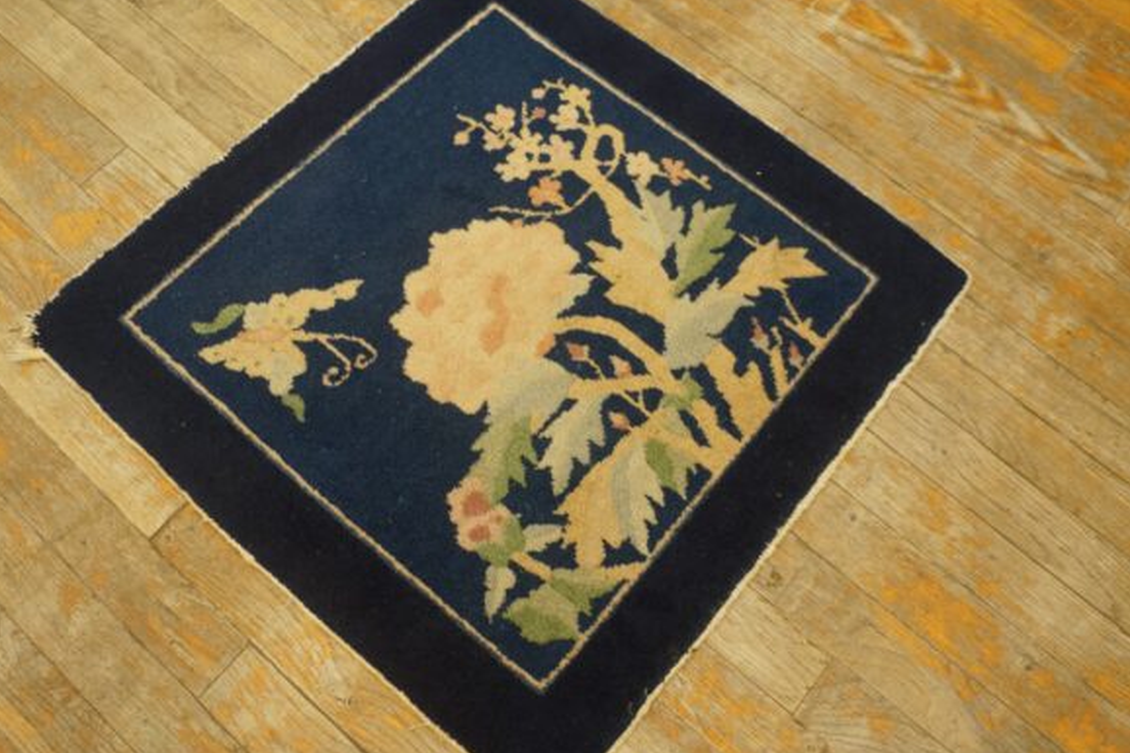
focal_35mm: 28
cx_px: 545
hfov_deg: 65.5
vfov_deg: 46.4
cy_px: 369
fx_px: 879
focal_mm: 18
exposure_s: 1/60
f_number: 4
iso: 1000
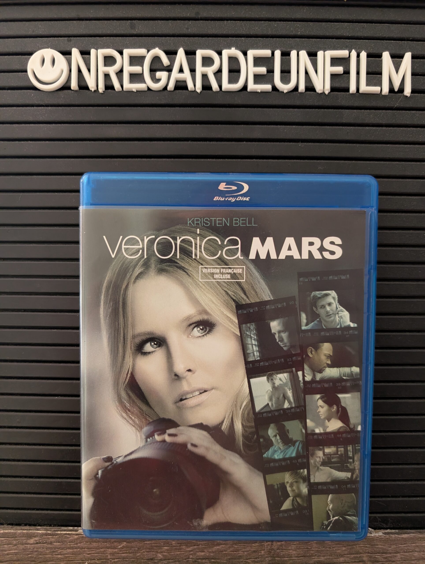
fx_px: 392
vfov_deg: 71.5
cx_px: 212
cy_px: 282
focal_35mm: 24
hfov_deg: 56.9
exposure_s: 1/197
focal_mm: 6.9
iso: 1235
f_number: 1.68
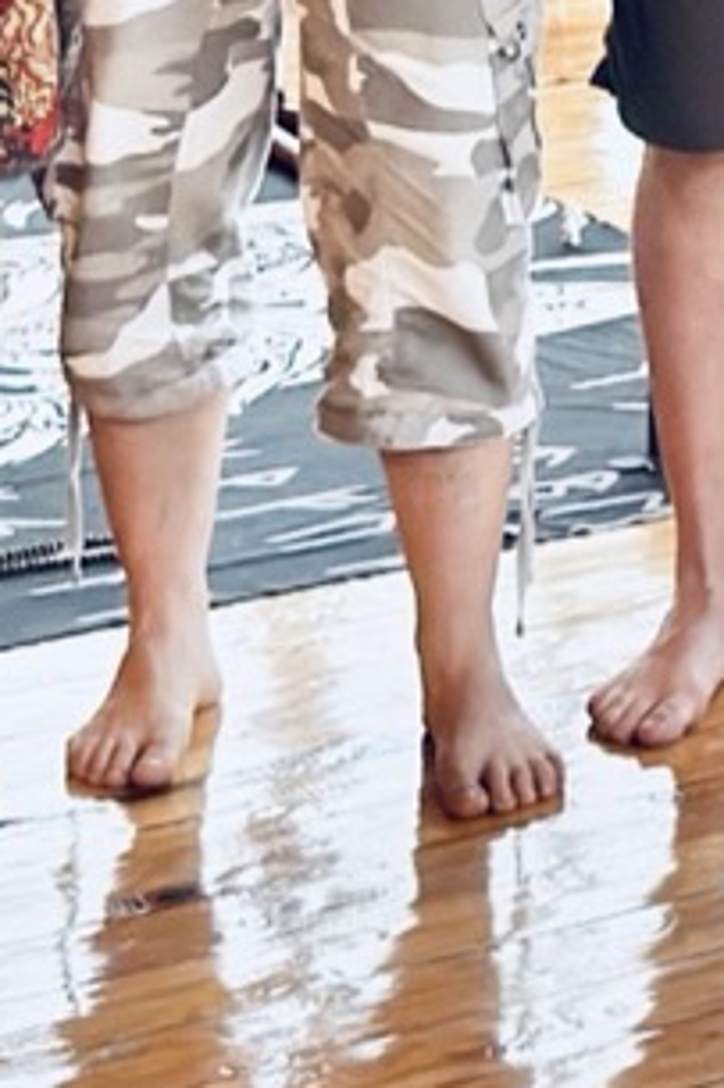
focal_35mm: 179
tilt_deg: -4.8
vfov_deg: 11.0
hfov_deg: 7.3
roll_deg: -0.7
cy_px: -581
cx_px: 1584
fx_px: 5406
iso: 160
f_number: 1.78
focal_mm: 6.76
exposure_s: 1/60
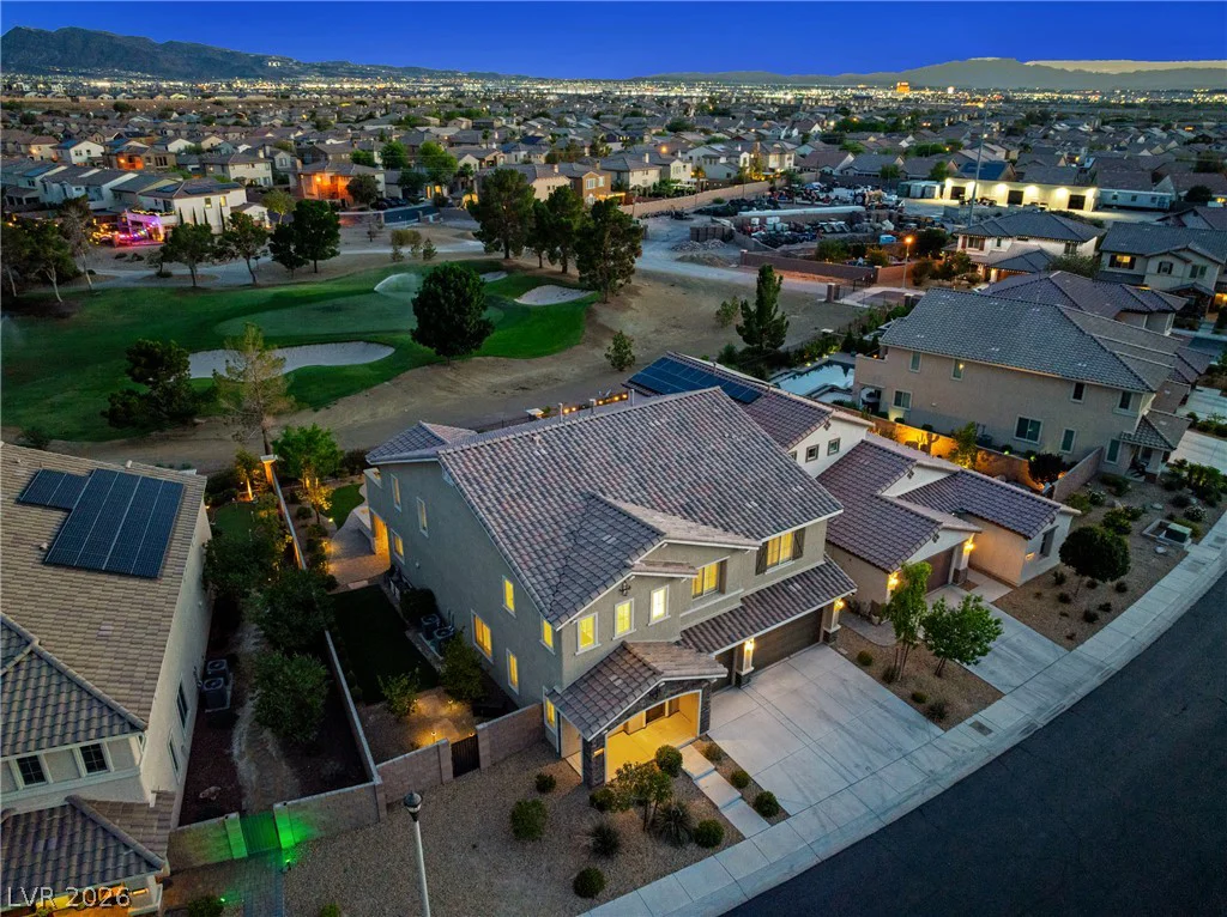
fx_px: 850
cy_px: 458
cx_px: 614
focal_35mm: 24
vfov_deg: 56.7
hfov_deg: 71.6
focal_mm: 12.29
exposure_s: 1/15
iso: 850
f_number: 2.8
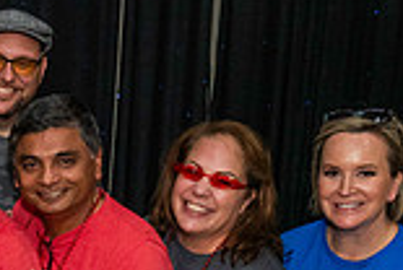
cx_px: -213
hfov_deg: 18.3
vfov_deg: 13.6
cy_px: 341
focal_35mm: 98
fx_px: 1099
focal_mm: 24
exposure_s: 1/200
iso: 4000
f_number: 4.5
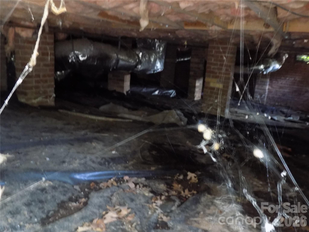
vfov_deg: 46.8
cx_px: 154
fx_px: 268
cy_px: 116
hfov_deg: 60.0
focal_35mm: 30
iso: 400
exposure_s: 1/3
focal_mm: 5.3
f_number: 3.3
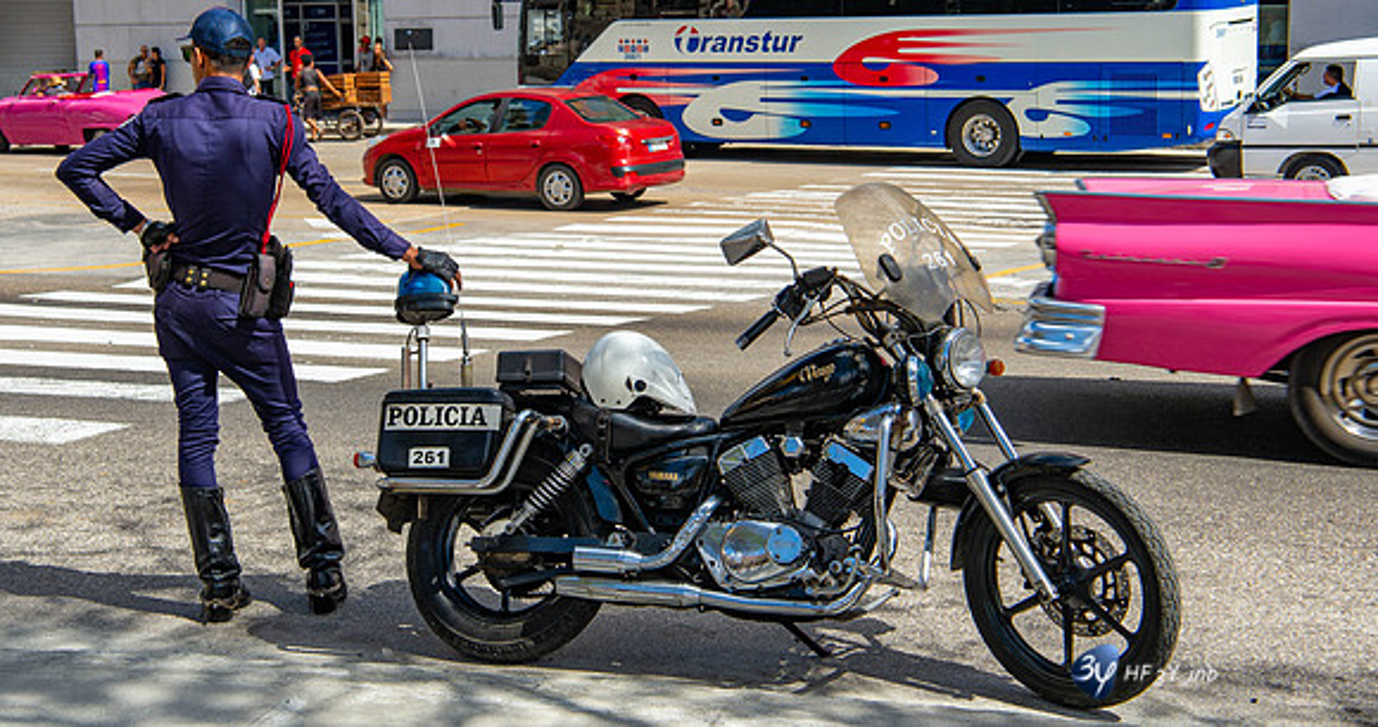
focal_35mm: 54
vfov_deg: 21.0
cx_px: 645
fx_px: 1954
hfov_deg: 38.8
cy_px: 257
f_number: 8
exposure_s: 1/250
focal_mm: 48
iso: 100
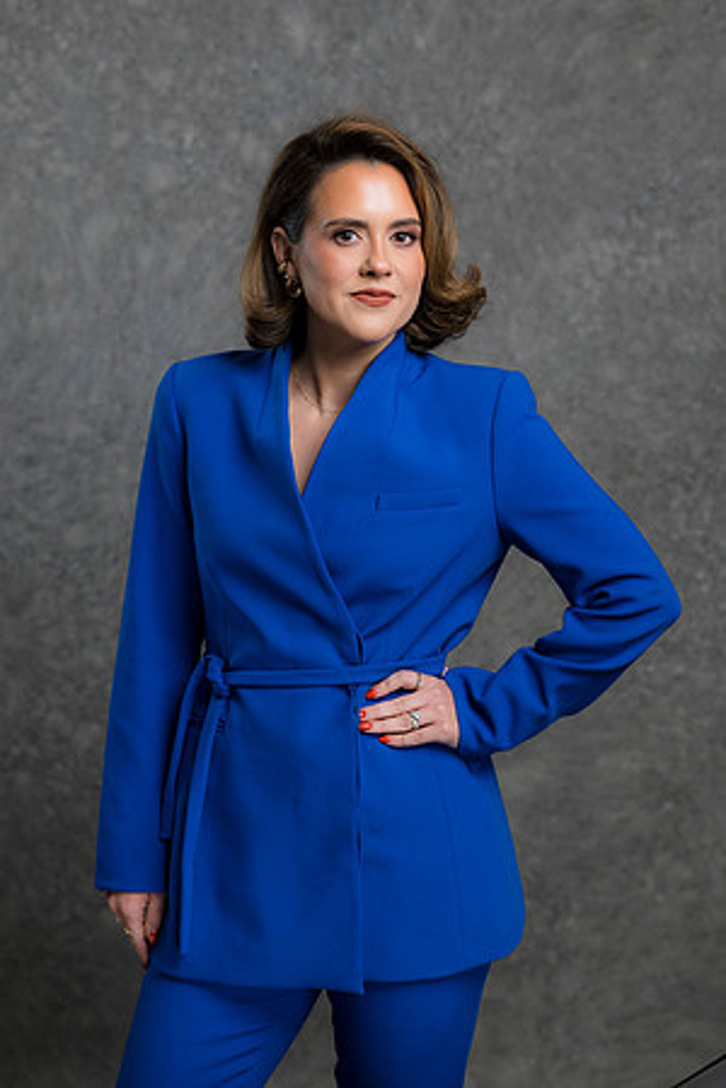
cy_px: 544
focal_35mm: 85
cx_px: 363
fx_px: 2571
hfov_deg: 16.1
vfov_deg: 23.9
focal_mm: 85
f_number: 5
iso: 125
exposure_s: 1/200
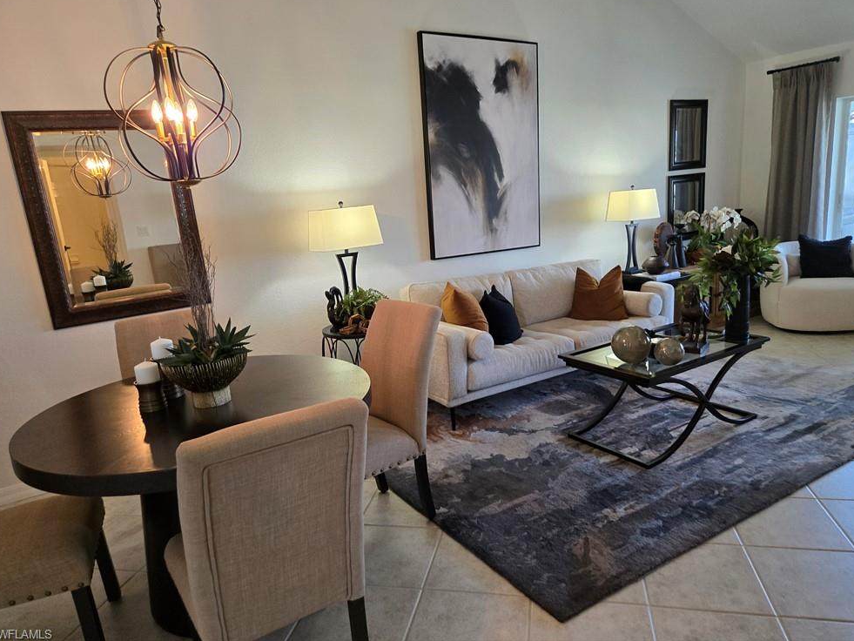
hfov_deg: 71.6
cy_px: 308
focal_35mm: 24
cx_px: 434
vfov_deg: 56.8
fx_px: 592
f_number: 1.8
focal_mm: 5.4
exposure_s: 1/120
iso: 200
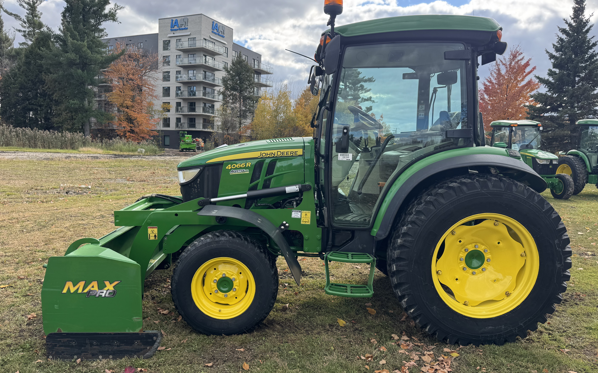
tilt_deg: -3.8
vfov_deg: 47.6
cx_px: 298
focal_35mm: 26
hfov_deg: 70.4
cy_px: 188
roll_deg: -0.5
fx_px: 424
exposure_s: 1/1172
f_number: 1.78
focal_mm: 6.76
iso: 80
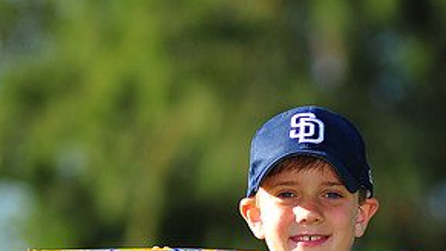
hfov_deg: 5.7
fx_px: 4449
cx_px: 330
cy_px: 286
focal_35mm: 376
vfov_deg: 3.2
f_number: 3.5
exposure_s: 1/1000
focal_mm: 180
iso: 200
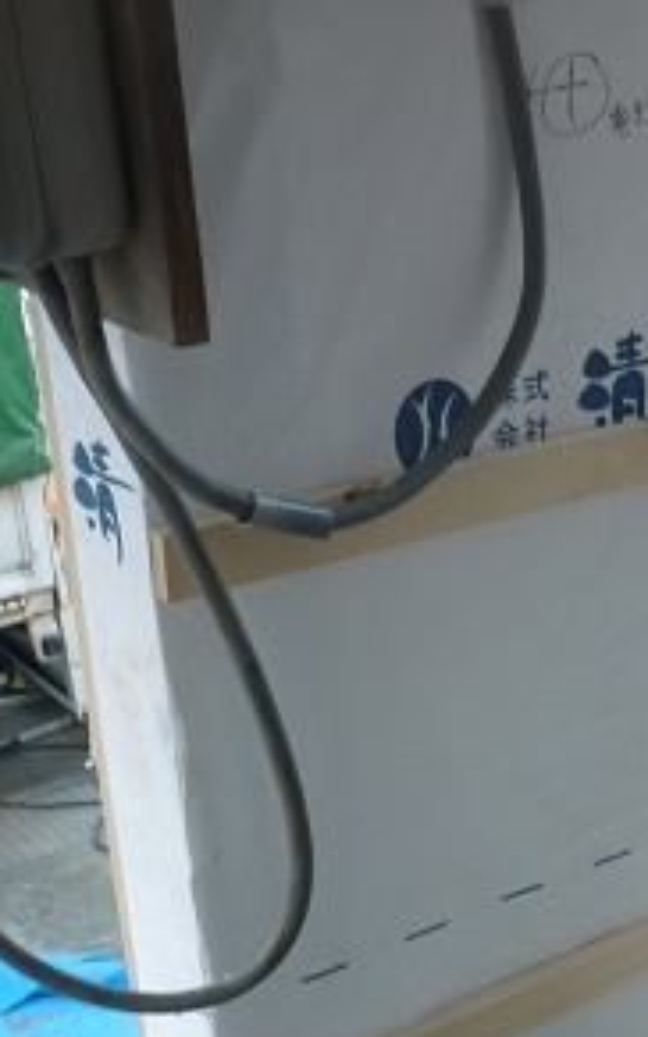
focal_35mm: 60
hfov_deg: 21.0
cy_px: 834
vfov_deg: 33.0
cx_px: 636
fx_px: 1695
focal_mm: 5.5
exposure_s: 1/40
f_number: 2.8
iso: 80
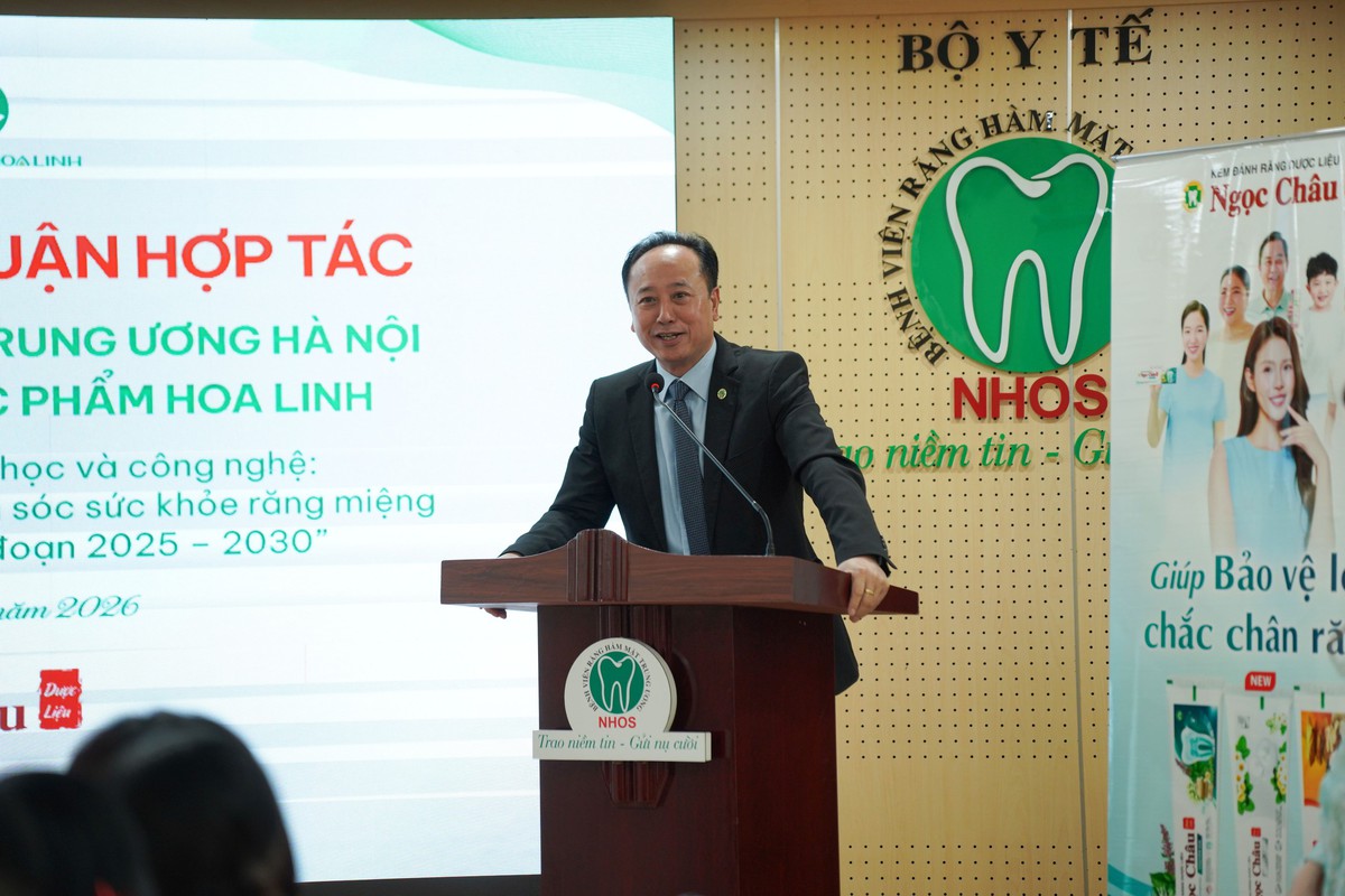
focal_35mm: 126
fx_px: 4707
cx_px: 672
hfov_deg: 16.3
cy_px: 448
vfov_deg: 10.9
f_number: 2.8
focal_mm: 126
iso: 800
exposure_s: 1/200
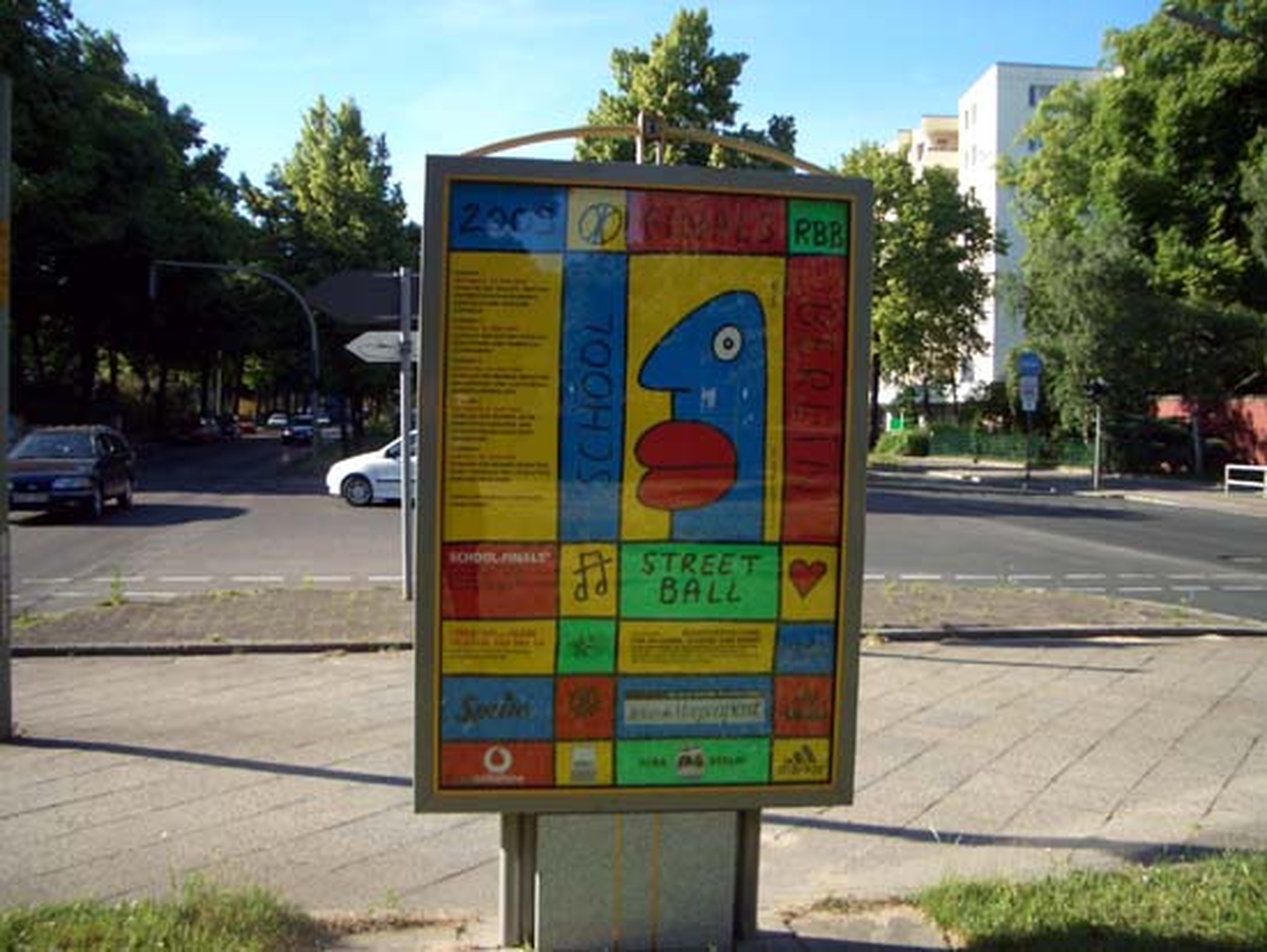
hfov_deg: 52.6
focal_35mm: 35
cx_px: 634
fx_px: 1282
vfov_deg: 40.7
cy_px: 476
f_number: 2.6
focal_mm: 5.8
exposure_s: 1/500
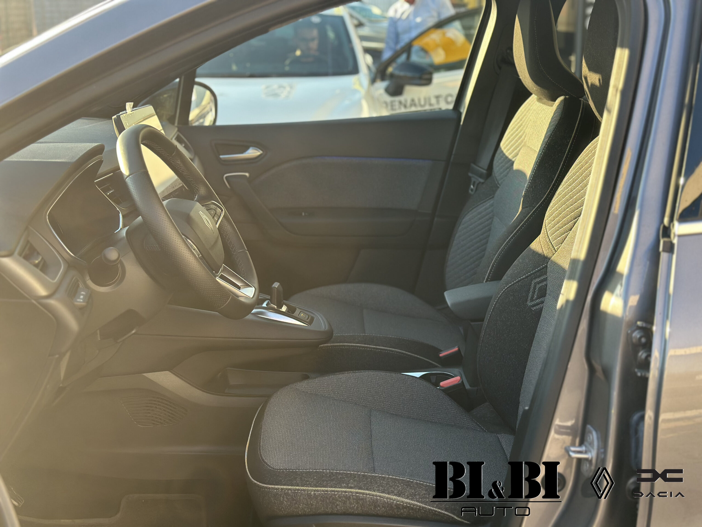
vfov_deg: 30.3
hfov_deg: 39.7
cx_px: 351
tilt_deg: -14.3
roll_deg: +0.1
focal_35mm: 48
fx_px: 973
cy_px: 264
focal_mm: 6.86
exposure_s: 1/350
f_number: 1.78
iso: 80
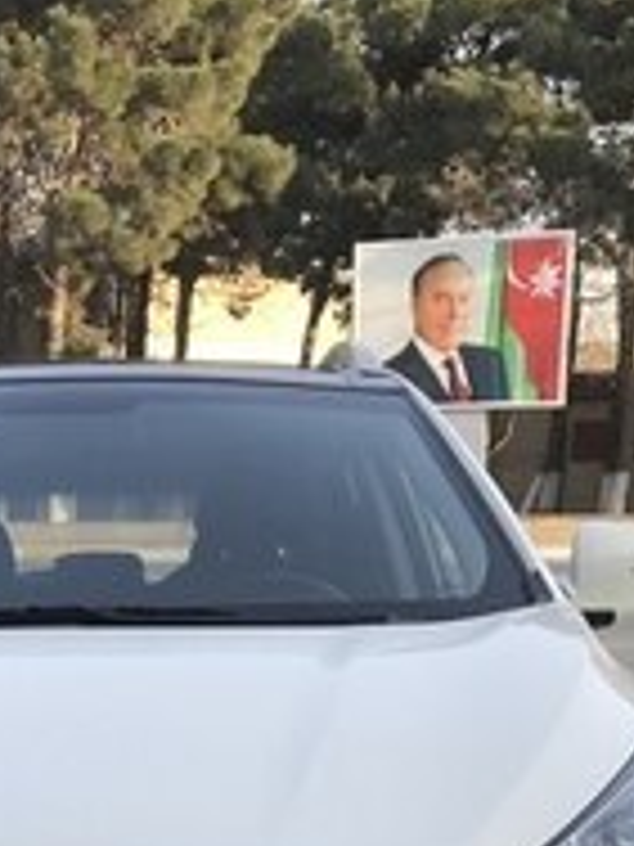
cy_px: 1017
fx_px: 1807
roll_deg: -1.4
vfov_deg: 23.9
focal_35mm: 74
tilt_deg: -15.5
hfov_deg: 19.4
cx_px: 13
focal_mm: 3.99
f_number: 1.8
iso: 20
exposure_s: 1/507
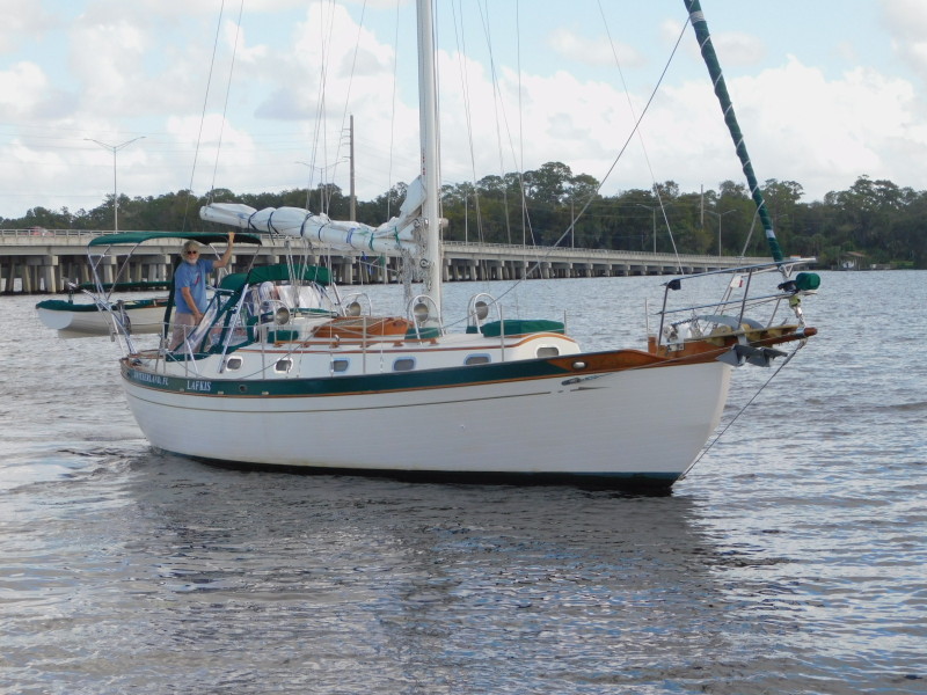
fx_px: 2142
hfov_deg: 24.4
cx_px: 464
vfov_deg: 18.4
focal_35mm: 80
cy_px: 348
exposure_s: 1/400
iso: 125
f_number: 4.4
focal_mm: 14.2
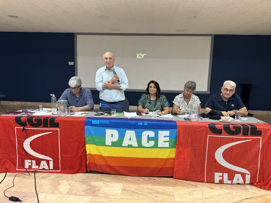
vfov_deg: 53.1
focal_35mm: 26
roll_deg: -0.7
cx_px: 136
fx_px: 204
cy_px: 102
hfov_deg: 67.3
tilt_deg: -8.4
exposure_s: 1/50
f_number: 1.5
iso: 125
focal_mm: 5.7
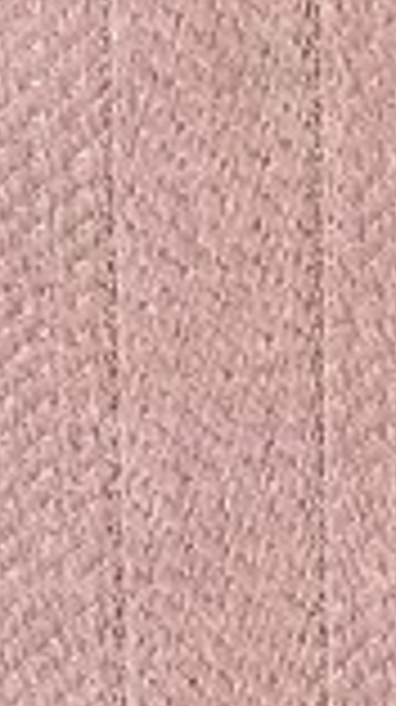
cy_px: 378
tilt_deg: -54.4
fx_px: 4324
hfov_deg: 5.2
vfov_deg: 9.3
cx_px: 675
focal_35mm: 231
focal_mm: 5.7
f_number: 1.5
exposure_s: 1/111
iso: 64
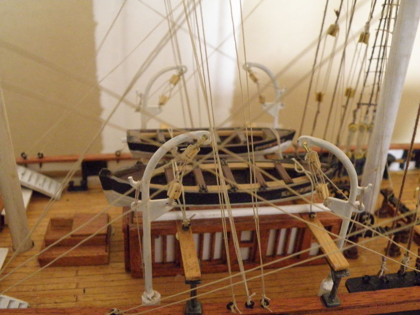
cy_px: 158
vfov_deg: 42.9
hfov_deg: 55.4
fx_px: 400
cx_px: 210
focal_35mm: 33
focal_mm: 6.02
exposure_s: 1/60
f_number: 3.1
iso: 800
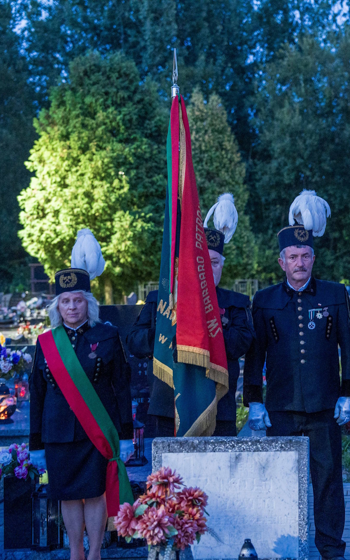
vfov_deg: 28.6
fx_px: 1098
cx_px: 366
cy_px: 280
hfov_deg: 17.6
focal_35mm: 72
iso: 6400
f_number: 2.8
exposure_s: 1/8
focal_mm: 47
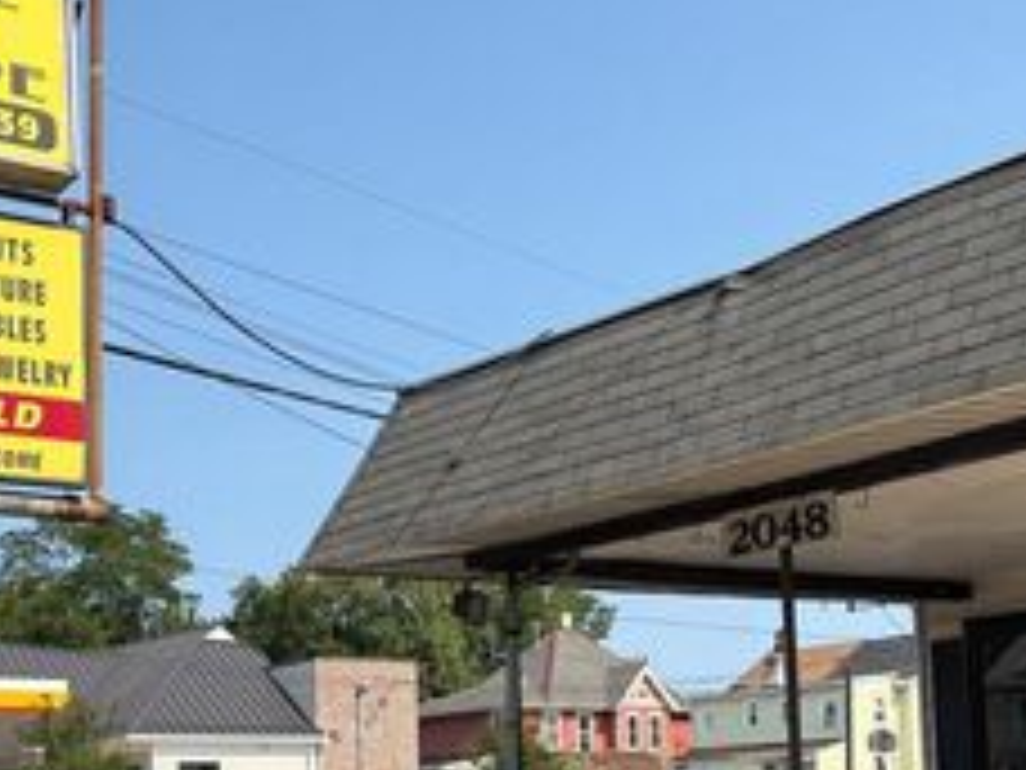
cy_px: 682
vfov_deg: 24.9
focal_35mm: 57
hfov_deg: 33.8
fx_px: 1689
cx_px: 567
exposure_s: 1/2865
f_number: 1.6
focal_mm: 5.96
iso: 50
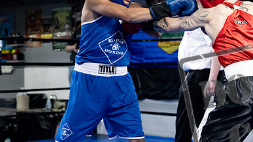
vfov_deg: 13.8
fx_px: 591
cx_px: 180
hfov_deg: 24.0
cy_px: 69
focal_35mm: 88
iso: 8000
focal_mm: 56
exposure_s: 1/1000
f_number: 2.8
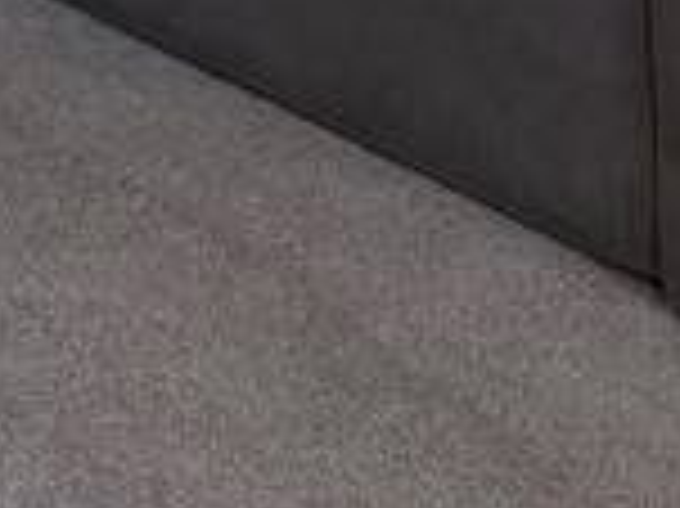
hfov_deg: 12.1
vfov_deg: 8.1
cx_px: 414
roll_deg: +1.4
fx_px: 3199
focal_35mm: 163
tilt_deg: -4.8
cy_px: -881
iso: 200
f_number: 1.78
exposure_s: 1/146
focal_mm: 6.76
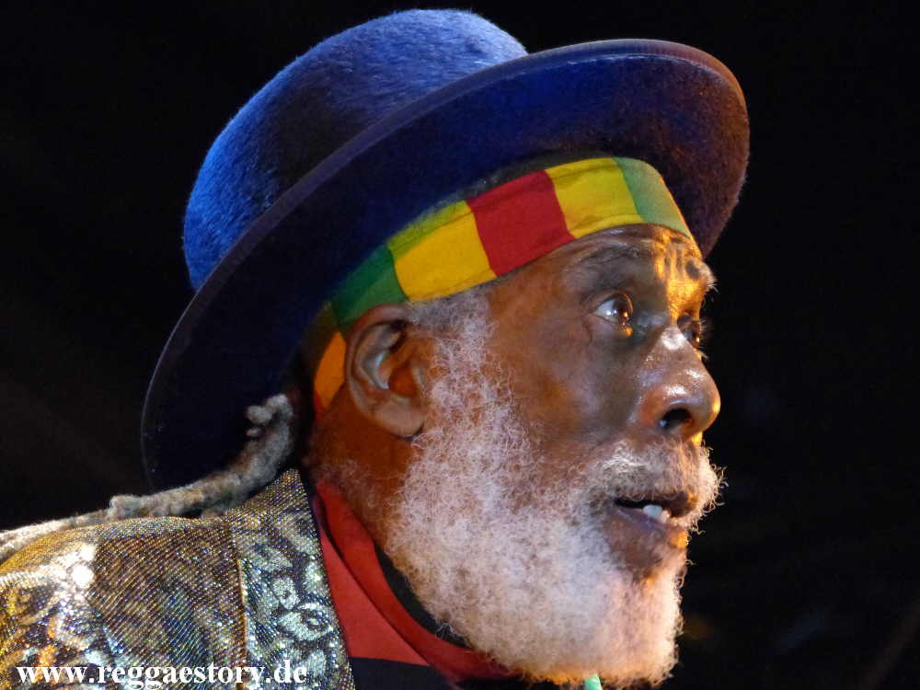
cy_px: 345
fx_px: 10232
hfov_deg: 5.1
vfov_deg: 3.9
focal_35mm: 385
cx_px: 460
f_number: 2.8
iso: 1600
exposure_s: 1/160
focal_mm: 69.3
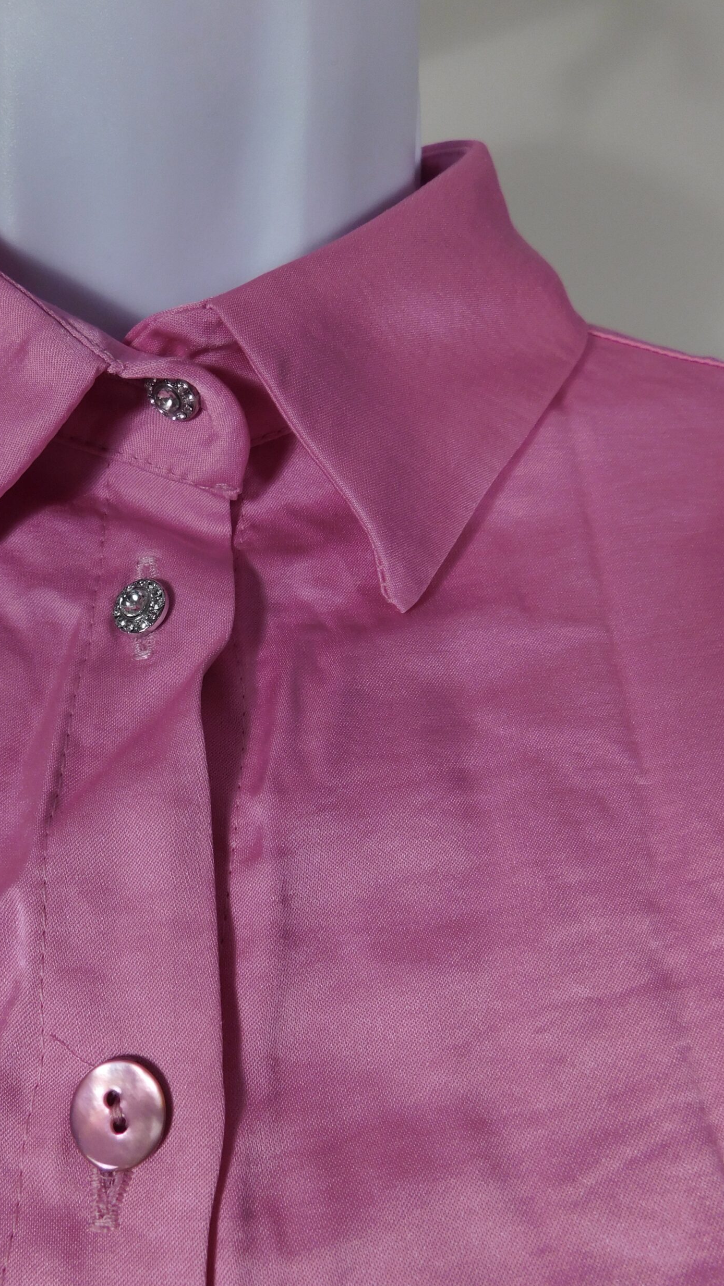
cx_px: 236
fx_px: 887
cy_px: 641
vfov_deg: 71.9
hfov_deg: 43.7
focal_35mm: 26
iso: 125
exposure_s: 1/500
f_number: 3
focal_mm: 4
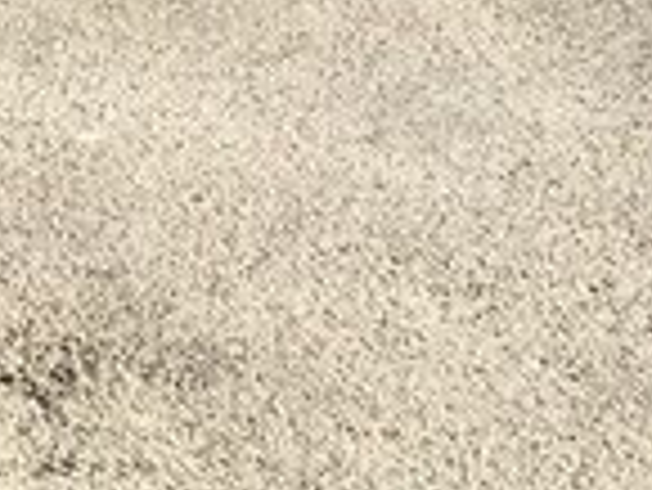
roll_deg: -2.6
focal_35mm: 132
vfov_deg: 10.7
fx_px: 2488
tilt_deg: -12.2
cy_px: -335
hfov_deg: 12.4
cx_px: -818
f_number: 2.2
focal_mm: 4.15
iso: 32
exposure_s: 1/514
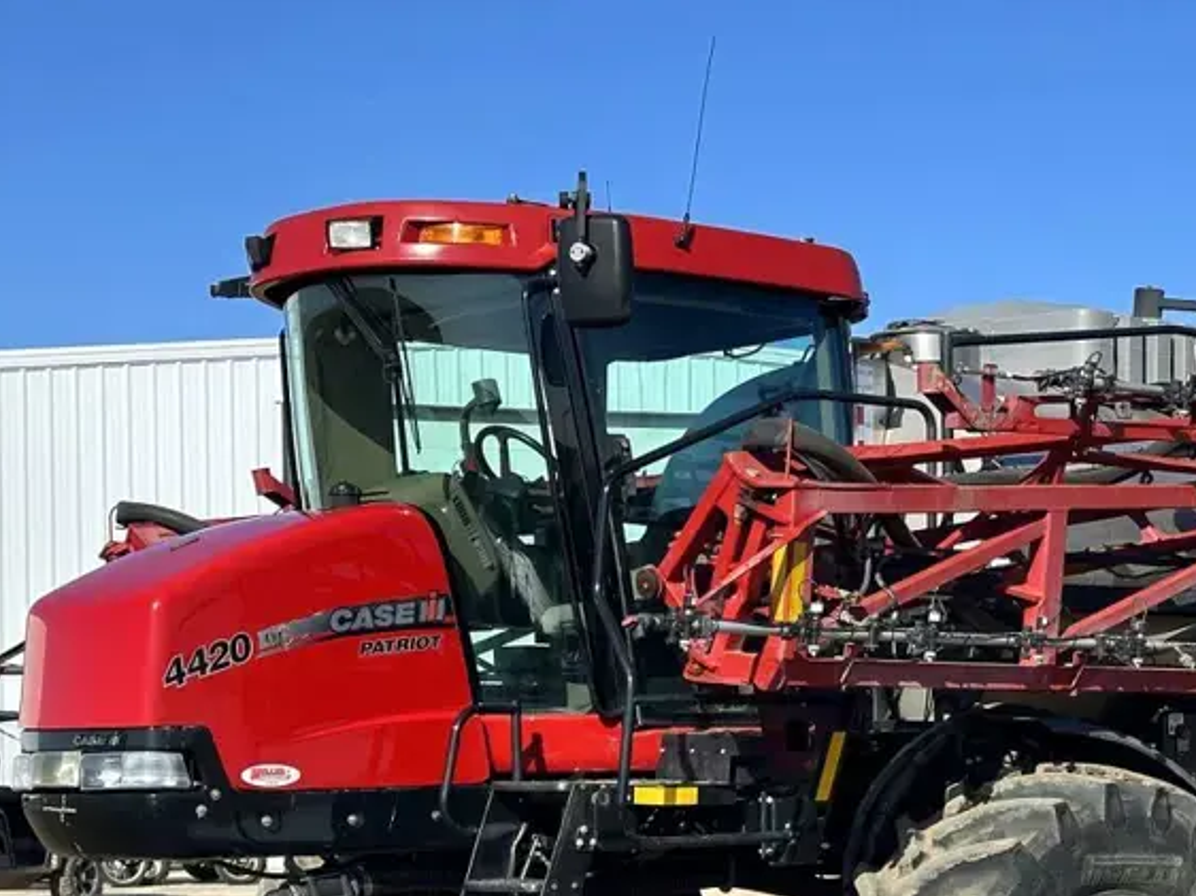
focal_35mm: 82
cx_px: 928
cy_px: 760
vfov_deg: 17.8
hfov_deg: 23.5
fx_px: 2832
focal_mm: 6.86
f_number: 1.78
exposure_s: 1/3257
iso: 64
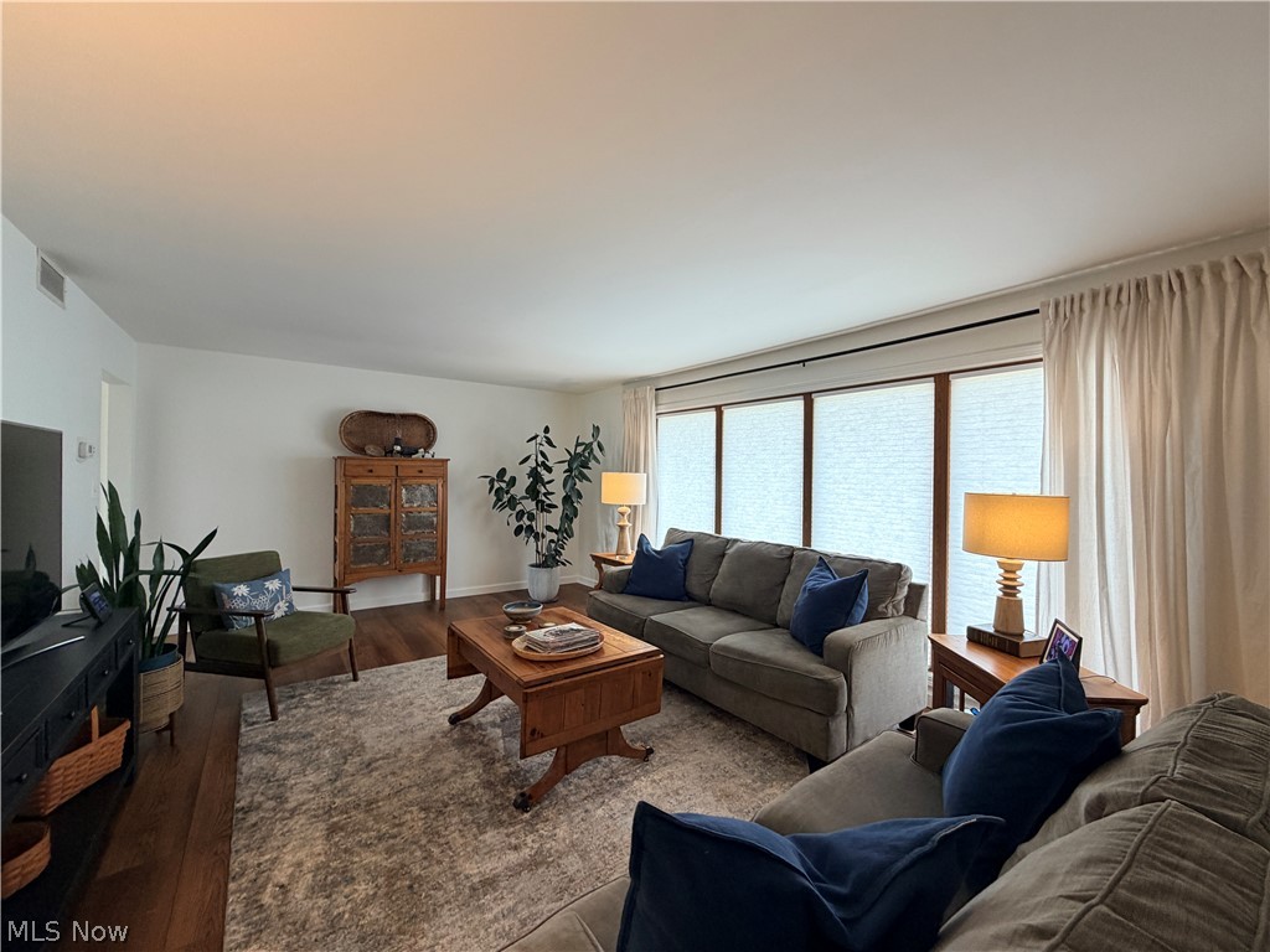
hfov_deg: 102.1
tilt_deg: -1.1
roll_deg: -1.8
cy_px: 476
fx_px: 514
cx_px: 635
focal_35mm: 14
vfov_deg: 85.7
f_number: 2.2
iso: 160
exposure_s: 1/121
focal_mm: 2.22
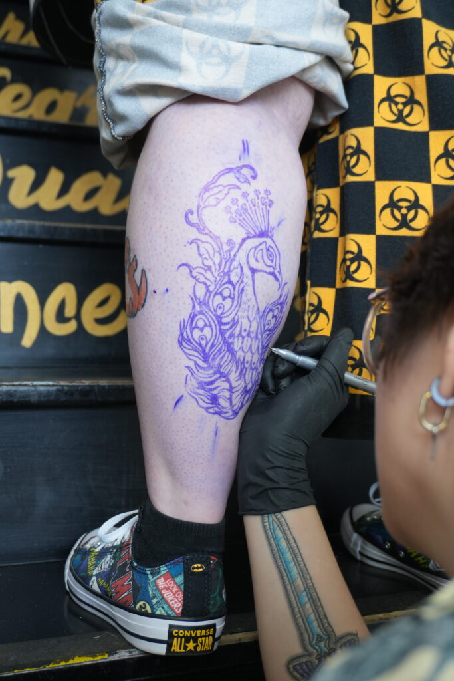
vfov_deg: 45.0
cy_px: 340
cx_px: 227
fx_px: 823
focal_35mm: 44
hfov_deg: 30.9
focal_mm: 29
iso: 400
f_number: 4.5
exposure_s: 1/50
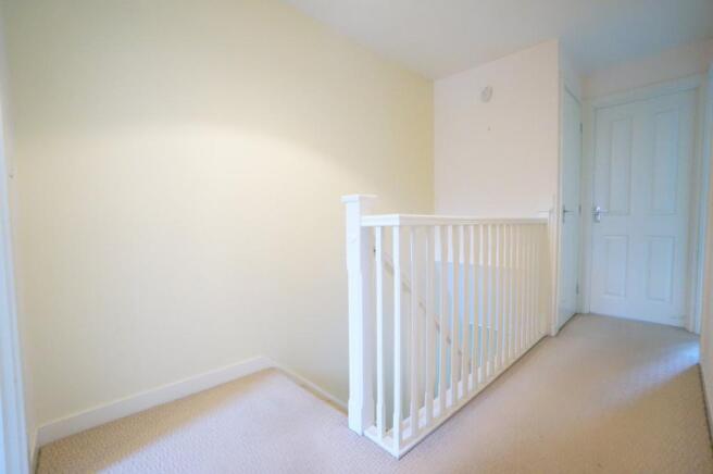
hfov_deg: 100.4
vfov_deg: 77.2
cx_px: 356
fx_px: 297
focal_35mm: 15
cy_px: 237
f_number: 4
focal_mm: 10
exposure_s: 1/50
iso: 3200
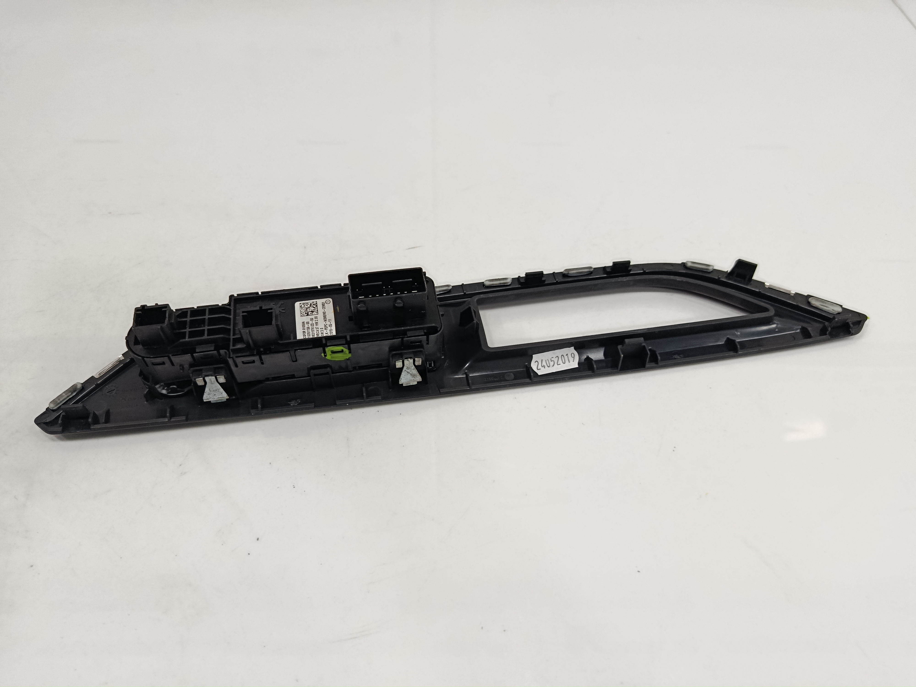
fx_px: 635
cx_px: 458
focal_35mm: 24
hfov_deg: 71.6
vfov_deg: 56.8
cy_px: 344
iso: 846
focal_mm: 5.24
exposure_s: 1/100
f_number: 1.7
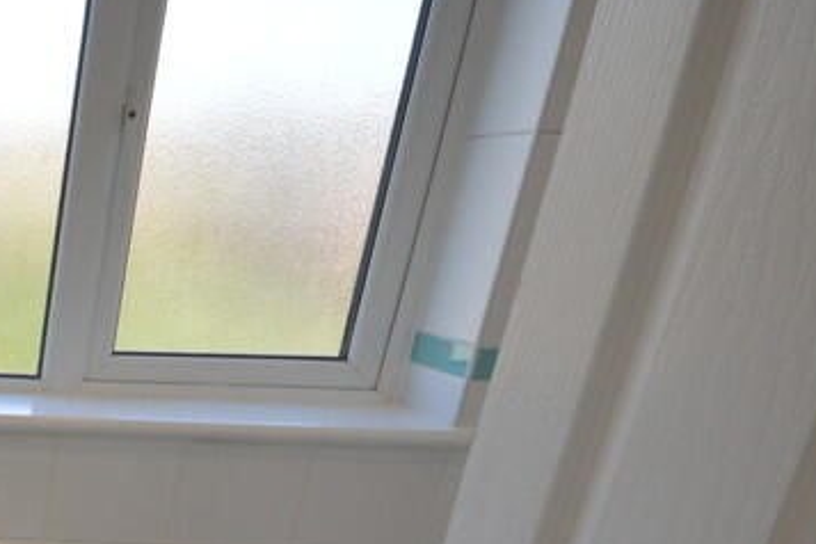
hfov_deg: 32.2
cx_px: -283
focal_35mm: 43
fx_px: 975
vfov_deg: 28.3
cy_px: 602
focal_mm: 10
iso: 200
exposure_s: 1/125
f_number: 5.6
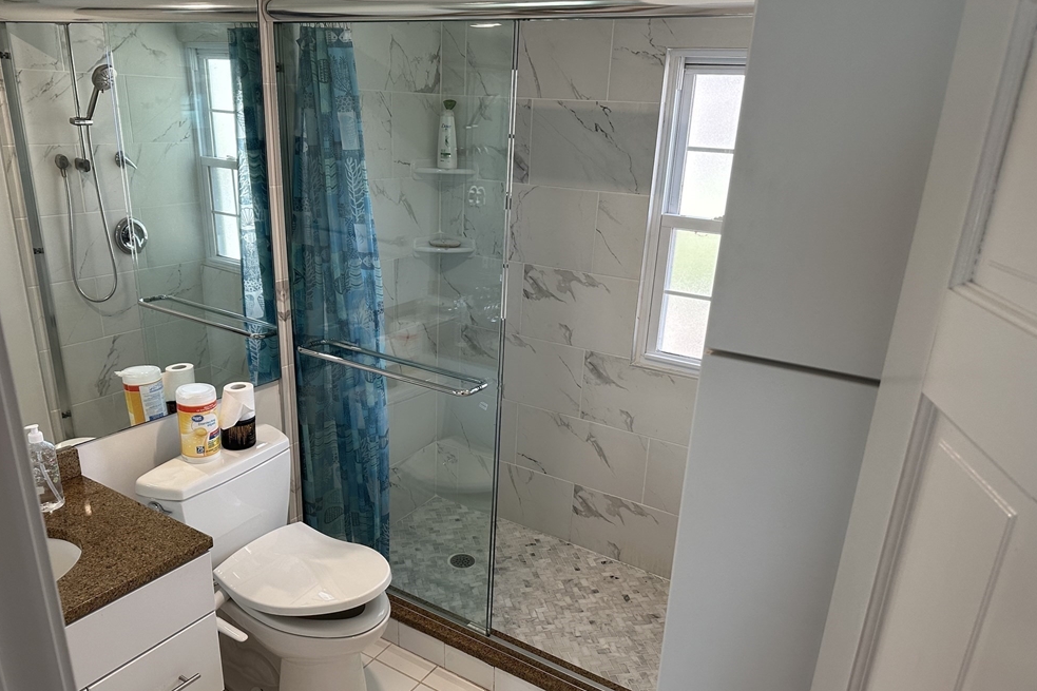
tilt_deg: -19.6
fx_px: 749
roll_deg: -2.8
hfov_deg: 69.4
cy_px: 402
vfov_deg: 49.3
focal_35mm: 26
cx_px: 510
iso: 200
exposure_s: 1/120
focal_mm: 6.86
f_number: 1.78
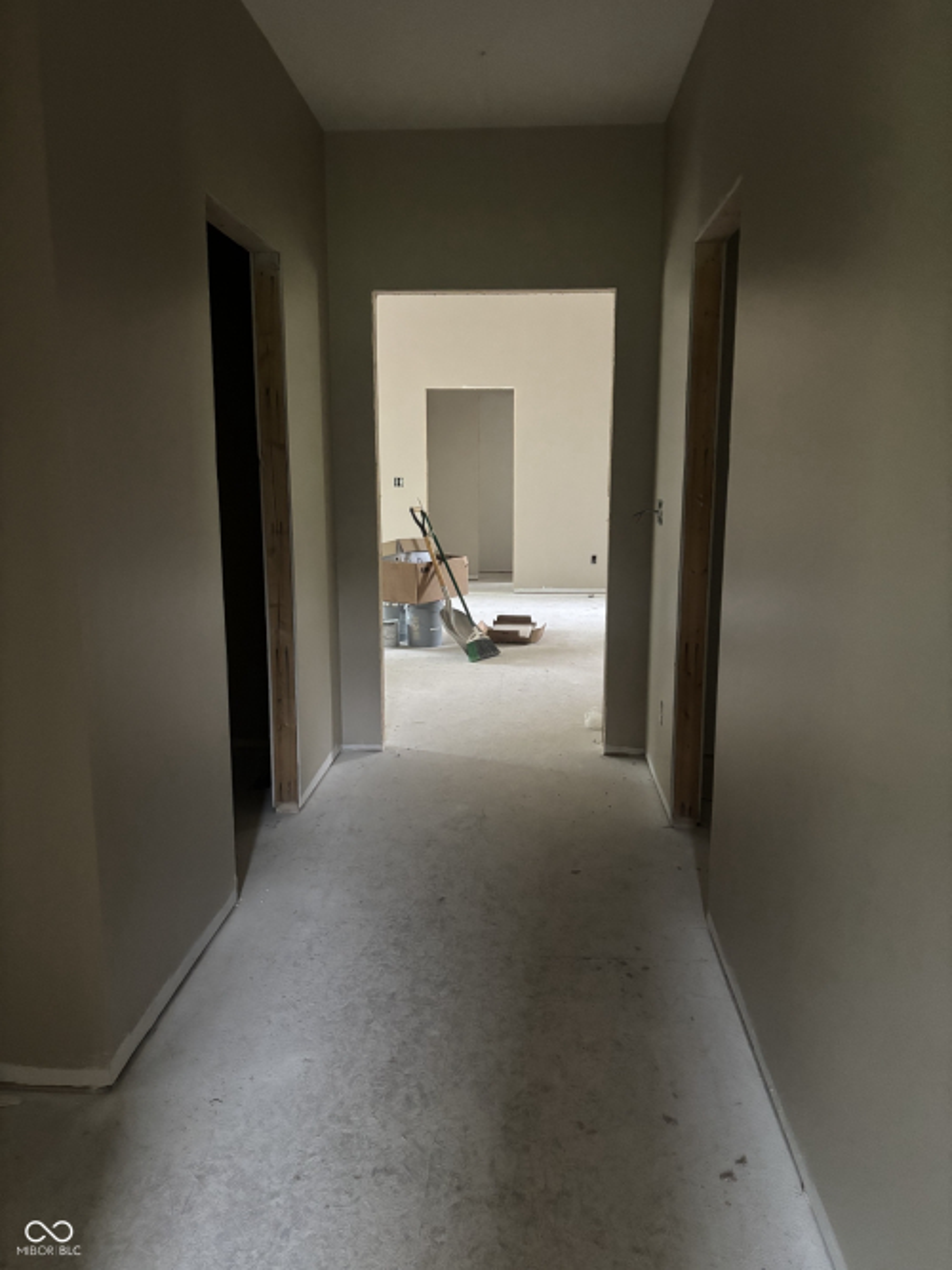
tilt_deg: -11.6
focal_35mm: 26
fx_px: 954
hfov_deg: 53.0
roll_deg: -0.1
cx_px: 476
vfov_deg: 67.3
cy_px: 635
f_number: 1.6
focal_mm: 5.96
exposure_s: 1/33
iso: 640
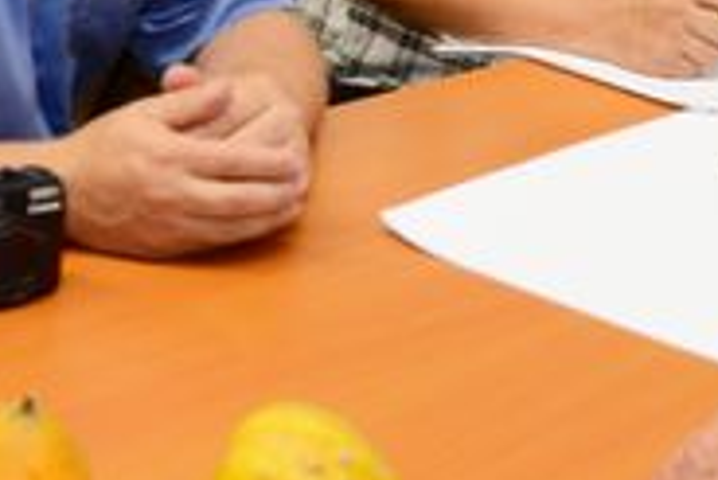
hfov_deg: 20.1
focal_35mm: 100
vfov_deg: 13.2
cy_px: -150
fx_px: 1996
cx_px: 589
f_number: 4.5
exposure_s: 1/60
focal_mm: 36
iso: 1250
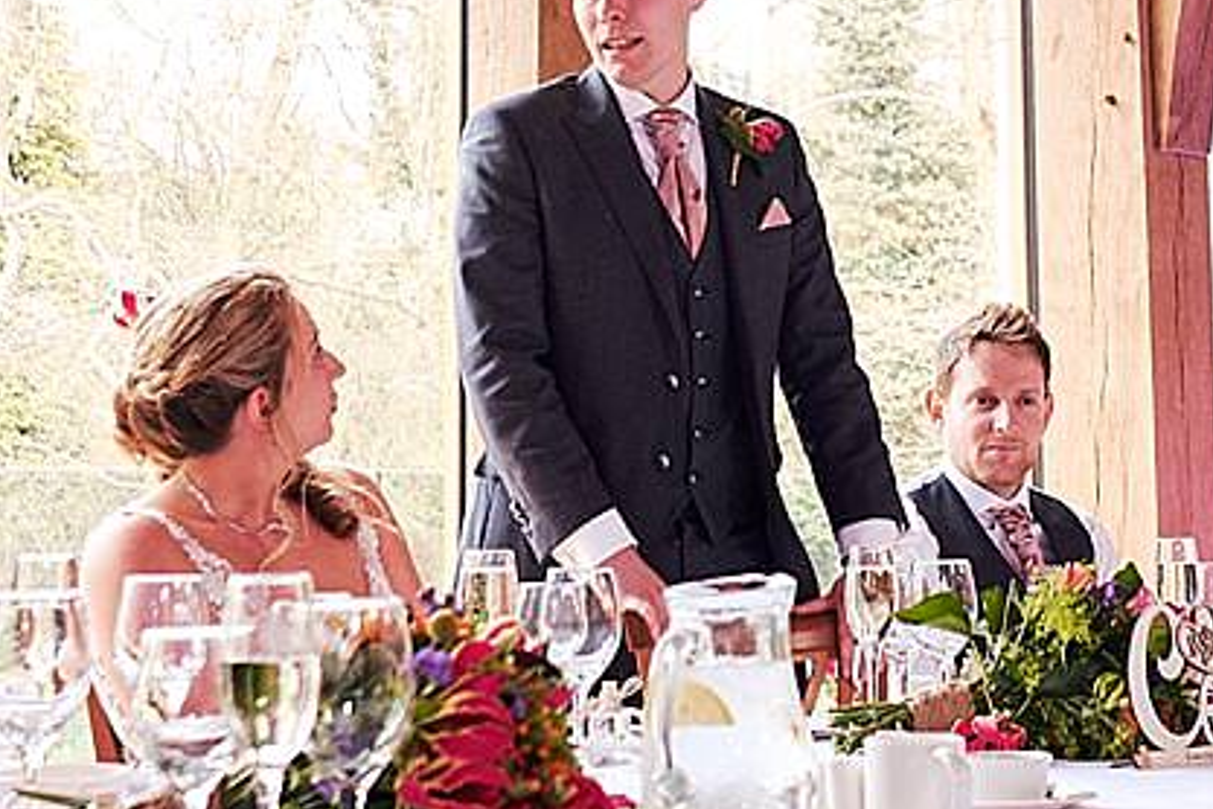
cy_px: 87
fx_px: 2830
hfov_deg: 24.0
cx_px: 846
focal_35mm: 84
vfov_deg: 16.1
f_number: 3.6
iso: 1600
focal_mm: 23
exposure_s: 1/125
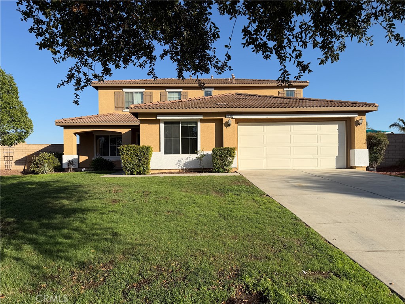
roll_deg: +1.4
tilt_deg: +0.4
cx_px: 202
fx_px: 281
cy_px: 152
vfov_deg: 56.8
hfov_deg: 71.6
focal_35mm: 24
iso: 80
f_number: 1.78
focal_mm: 6.76
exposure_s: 1/4167
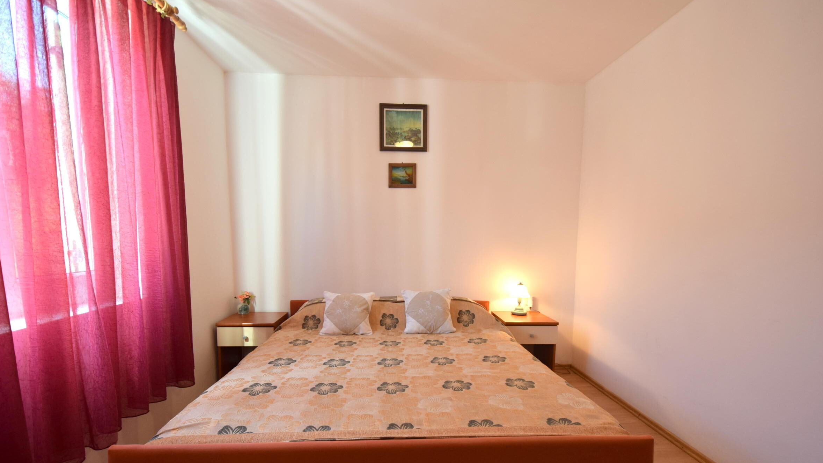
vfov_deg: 66.6
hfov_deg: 99.4
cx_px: 405
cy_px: 270
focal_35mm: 16
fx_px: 349
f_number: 4
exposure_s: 1/60
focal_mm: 10
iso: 400
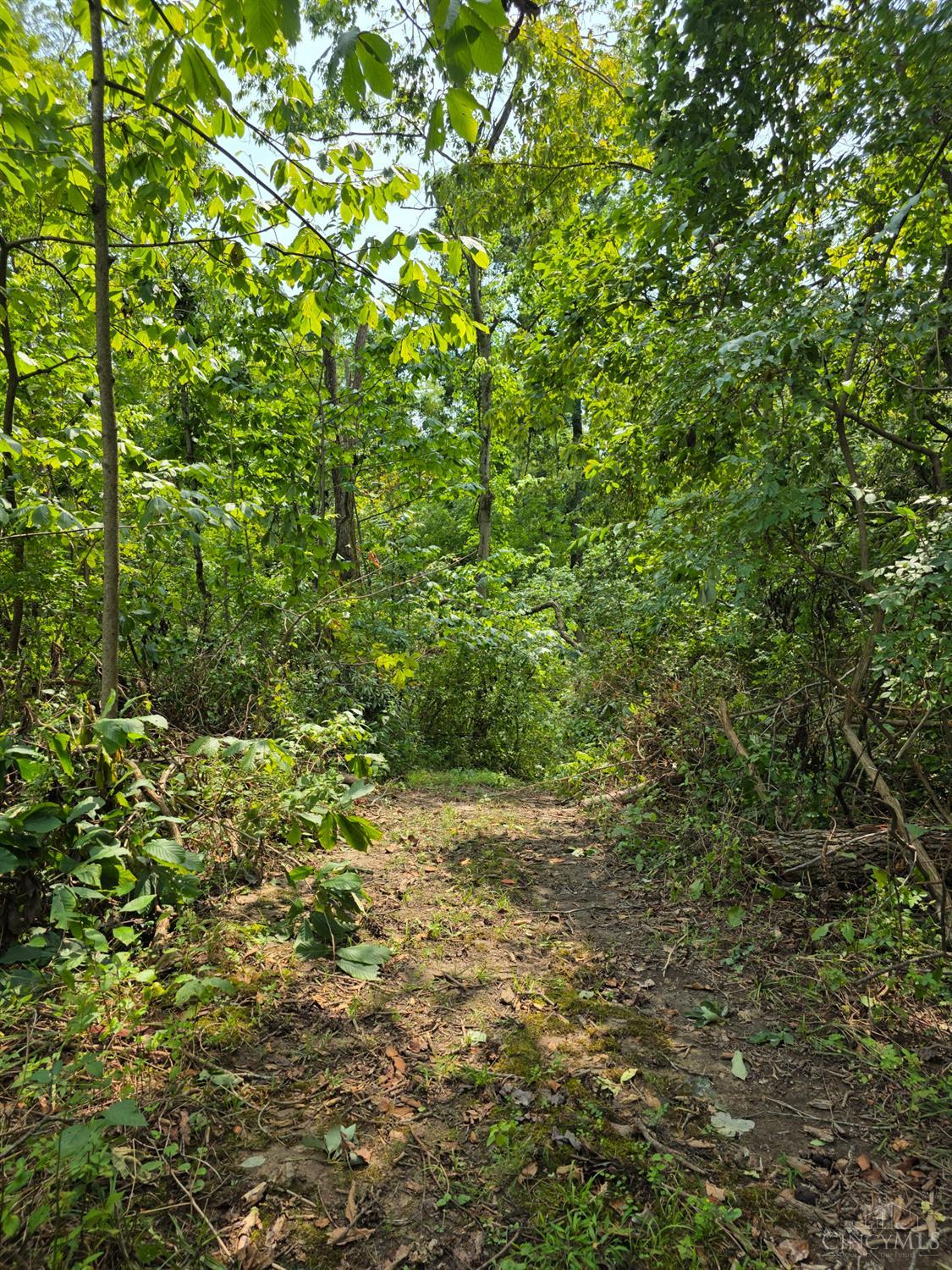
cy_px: 635
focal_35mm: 23
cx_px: 476
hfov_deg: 58.9
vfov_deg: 73.9
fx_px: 843
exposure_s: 1/2643
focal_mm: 6.3
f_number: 1.7
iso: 80
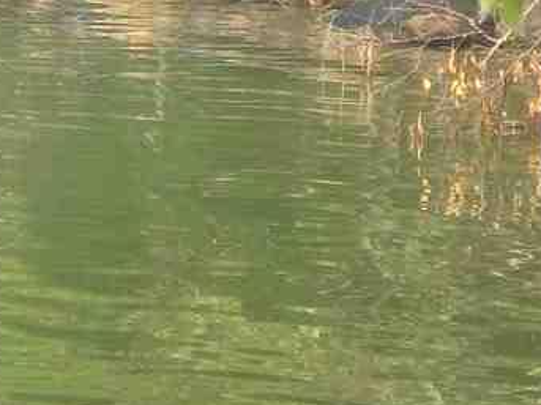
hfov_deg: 5.0
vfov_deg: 3.8
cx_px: 2
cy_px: -281
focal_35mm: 392
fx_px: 6124
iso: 160
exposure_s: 1/125
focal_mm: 18.7
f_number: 5.7
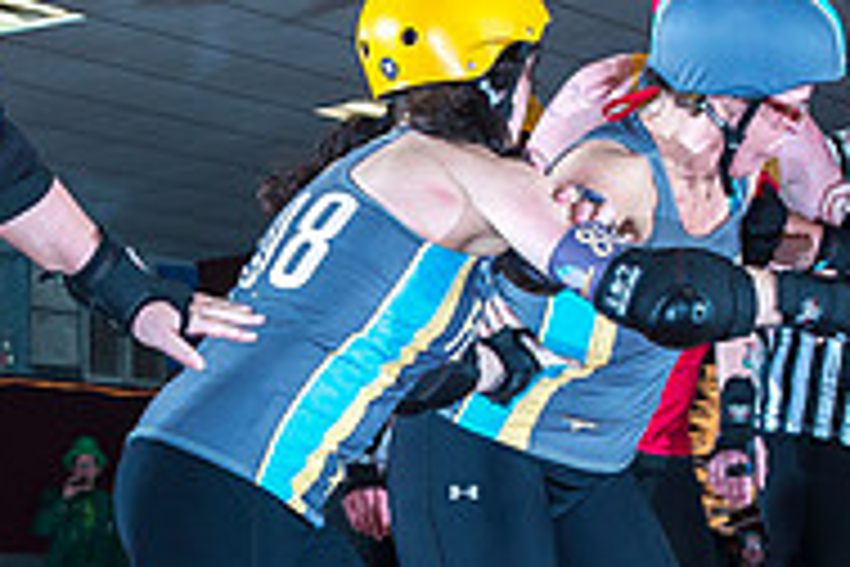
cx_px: 166
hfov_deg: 9.5
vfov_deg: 6.4
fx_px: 5076
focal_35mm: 215
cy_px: 529
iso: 800
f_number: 7.1
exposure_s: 1/160
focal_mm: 70
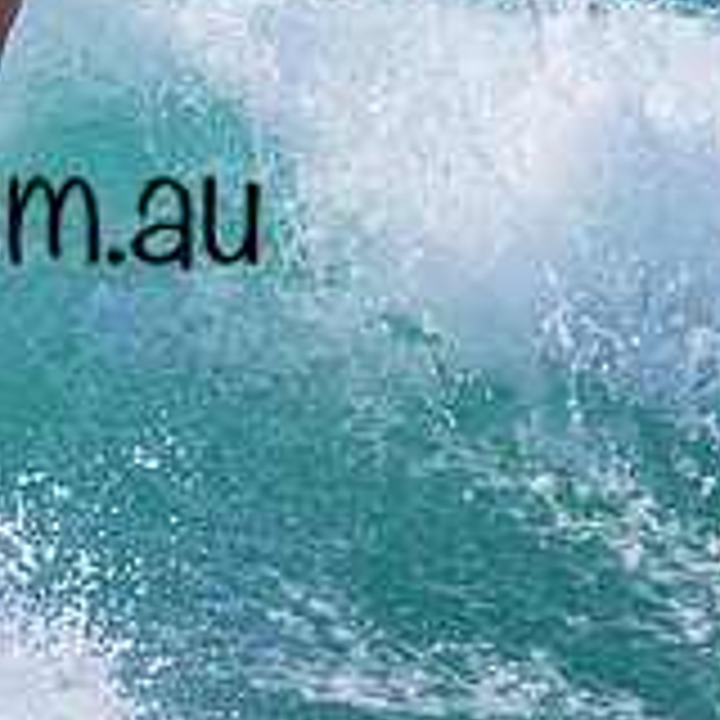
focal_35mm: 1609
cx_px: -155
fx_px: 37863
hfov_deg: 1.1
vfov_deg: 1.1
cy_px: 146
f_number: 11
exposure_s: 1/2000
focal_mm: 500
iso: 1000
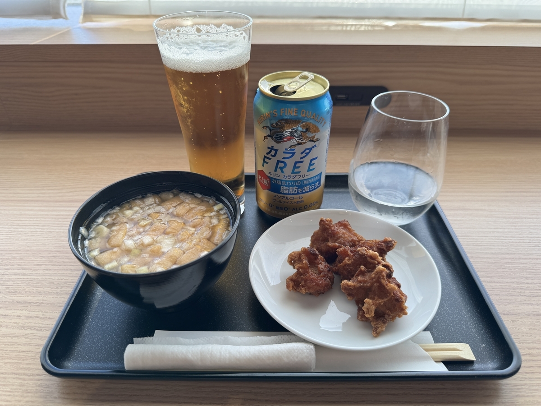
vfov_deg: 56.8
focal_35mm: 24
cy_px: 203
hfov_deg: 71.6
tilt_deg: -36.7
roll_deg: +0.4
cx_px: 270
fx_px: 375
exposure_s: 1/176
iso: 64
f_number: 1.78
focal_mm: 6.76
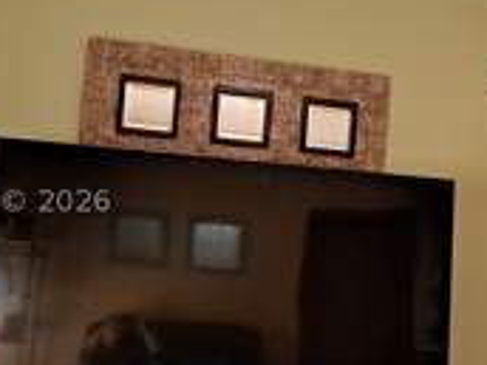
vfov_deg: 21.9
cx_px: 371
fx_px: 943
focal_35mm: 67
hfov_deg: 28.5
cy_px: 201
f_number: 1.8
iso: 500
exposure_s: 1/24
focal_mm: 5.23
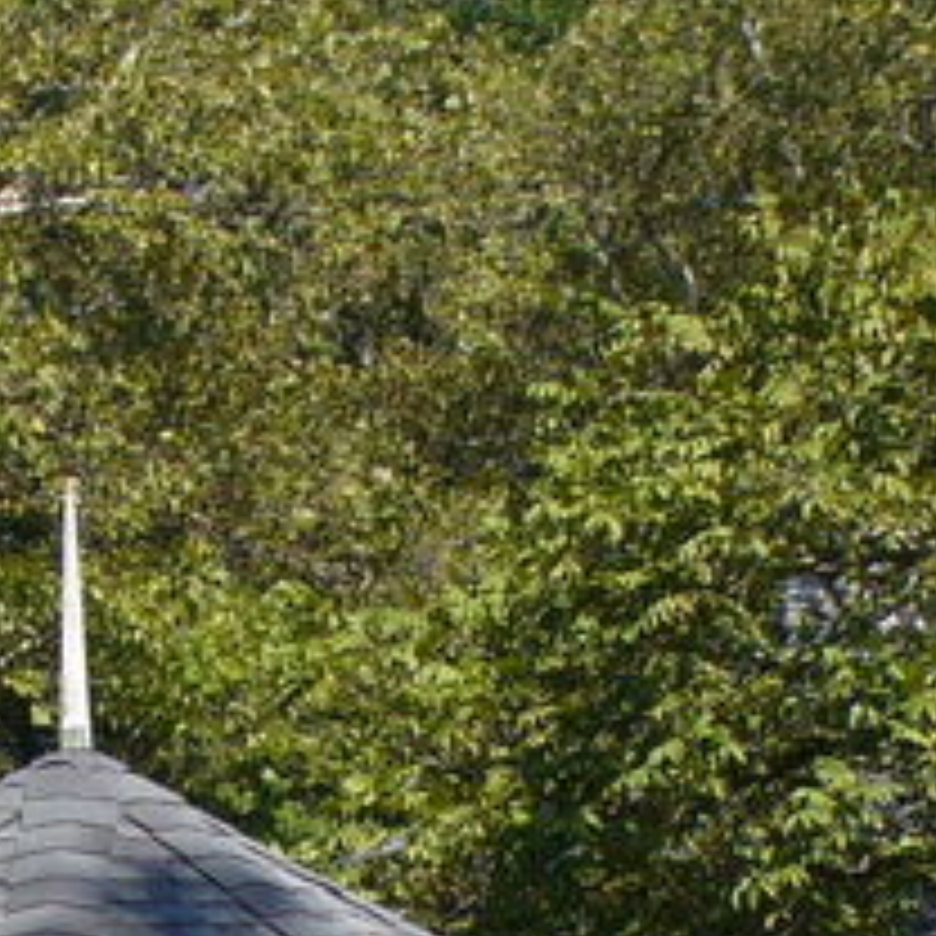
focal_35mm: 161
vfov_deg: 10.6
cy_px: 1287
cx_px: 261
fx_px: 4925
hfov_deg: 10.8
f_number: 5.6
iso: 100
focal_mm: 6.1
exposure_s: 1/250
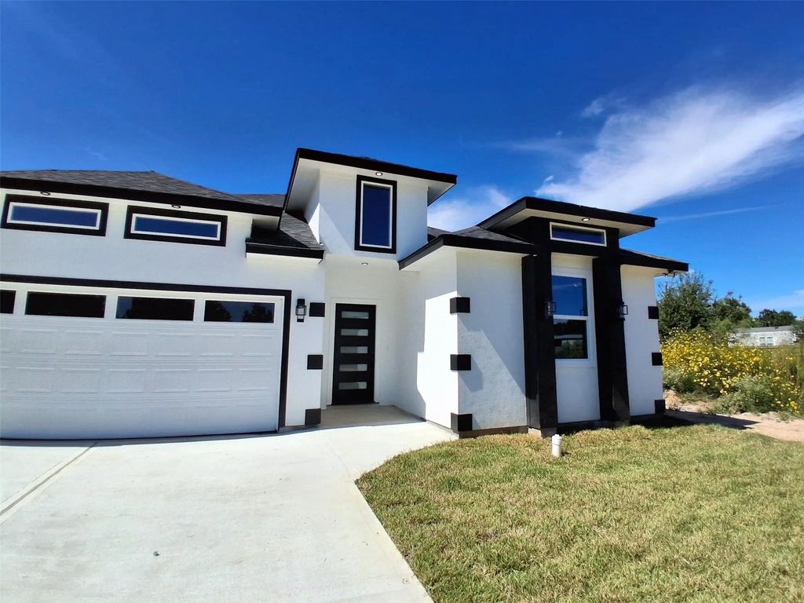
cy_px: 302
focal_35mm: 17
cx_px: 402
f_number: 2.2
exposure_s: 1/2045
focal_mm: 1.4
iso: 50
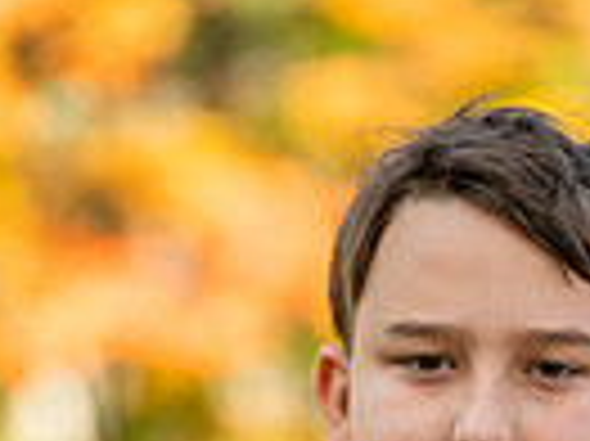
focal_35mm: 662
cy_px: 950
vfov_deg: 2.2
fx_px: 11273
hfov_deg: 3.0
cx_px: 480
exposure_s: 1/200
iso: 100
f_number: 5
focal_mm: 200
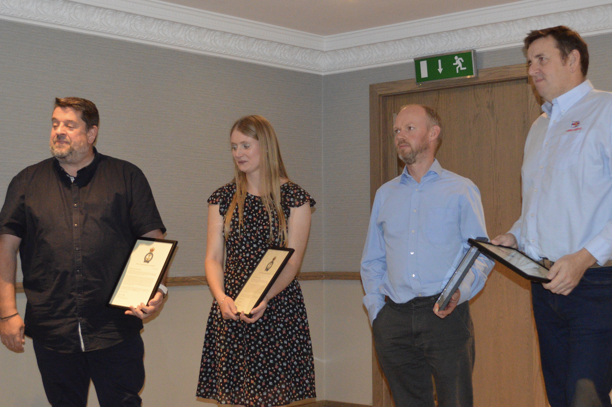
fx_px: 739
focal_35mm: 44
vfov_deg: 30.8
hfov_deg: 45.0
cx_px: 306
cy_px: 204
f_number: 4.5
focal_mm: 29
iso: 2200
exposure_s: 1/60
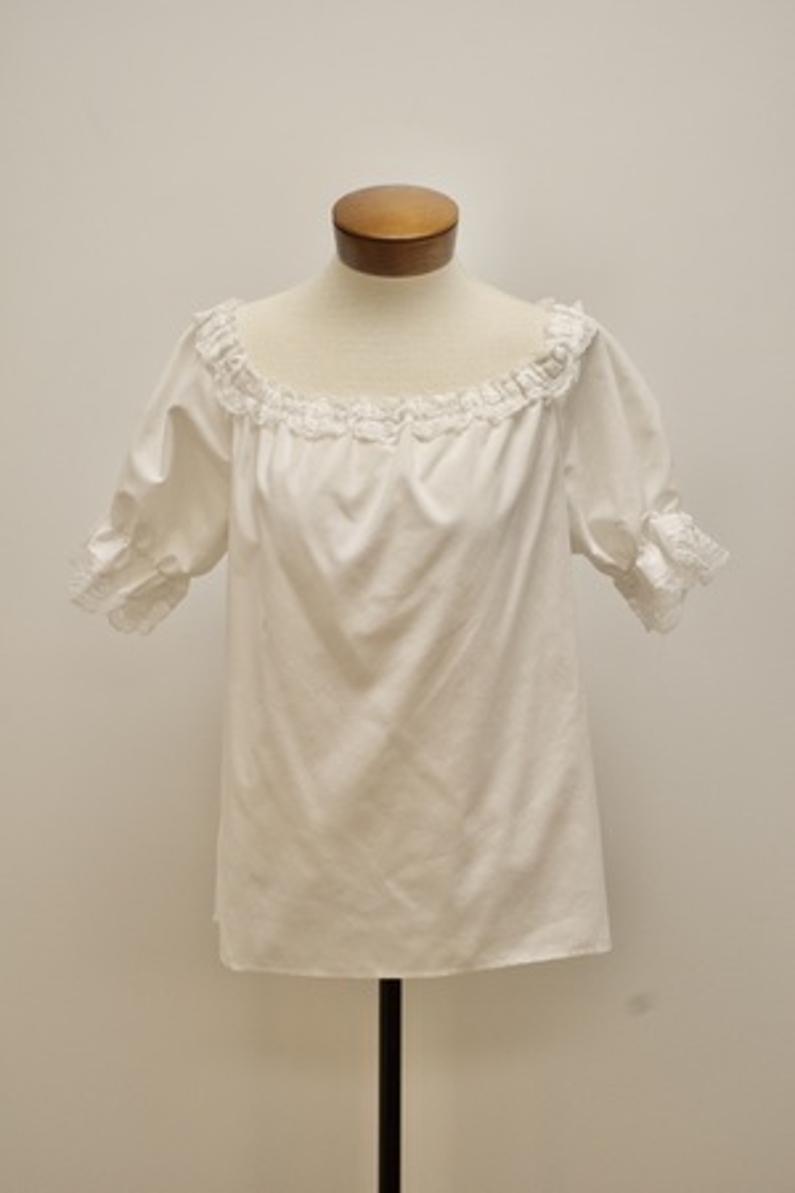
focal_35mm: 68
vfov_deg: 29.9
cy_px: 596
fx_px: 2236
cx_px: 398
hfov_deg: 20.2
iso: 1600
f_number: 8
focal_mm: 45
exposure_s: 1/125
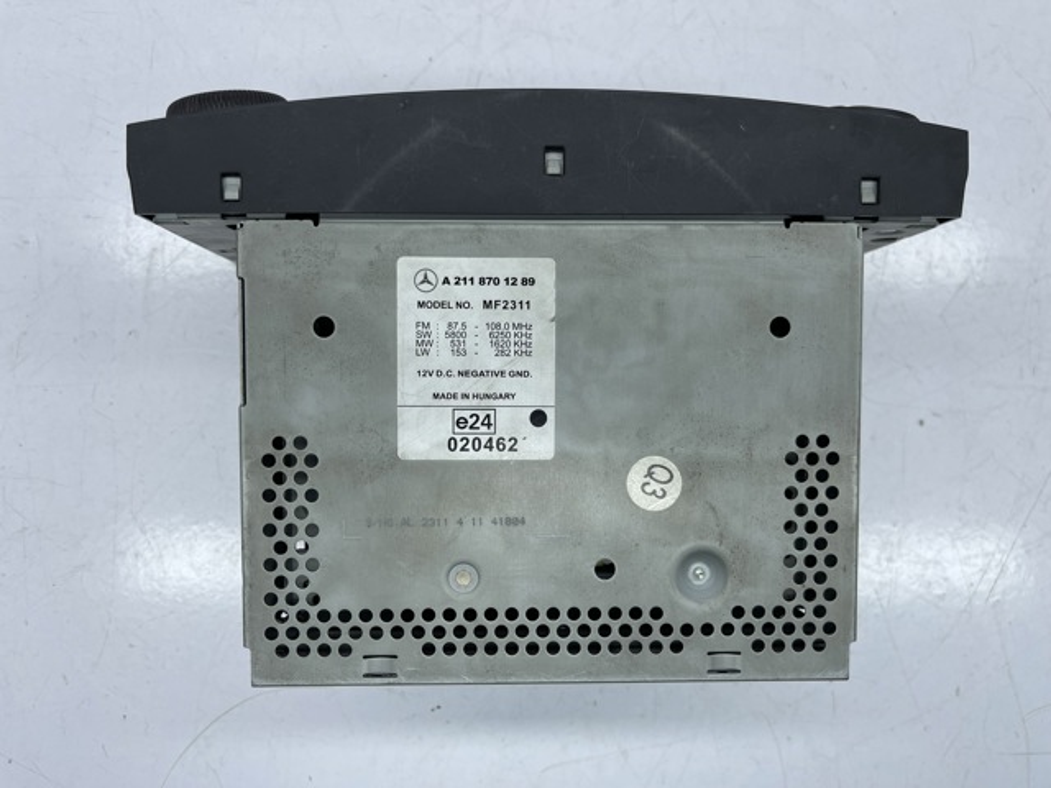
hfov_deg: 69.4
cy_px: 394
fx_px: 759
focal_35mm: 25
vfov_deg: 54.9
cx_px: 526
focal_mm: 5.1
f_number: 1.6
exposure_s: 1/438
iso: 32
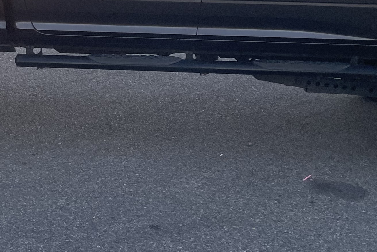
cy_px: 43
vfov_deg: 16.3
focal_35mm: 83
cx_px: 83
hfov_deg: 24.1
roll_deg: -0.7
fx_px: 869
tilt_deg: -7.0
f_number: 1.6
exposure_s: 1/422
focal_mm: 4.2
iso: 32
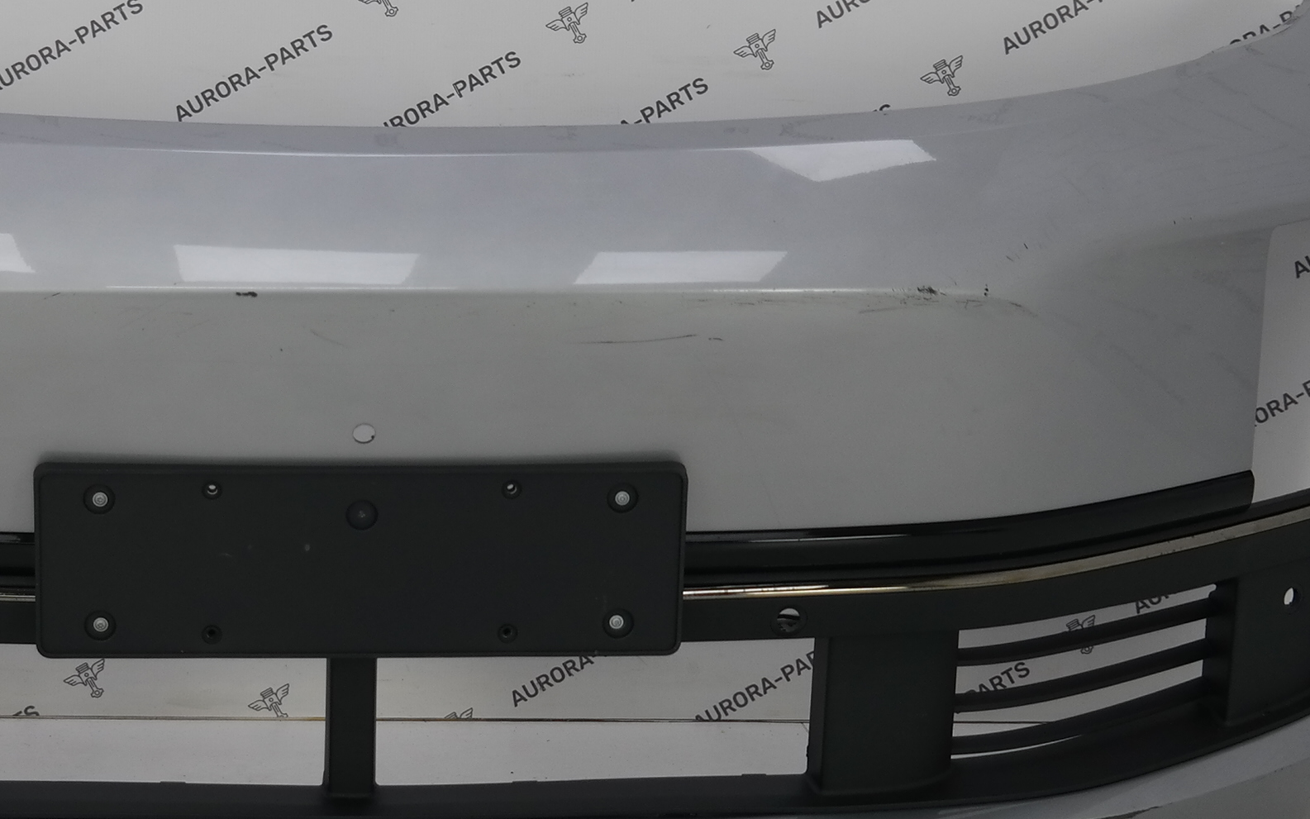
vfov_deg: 17.4
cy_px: 327
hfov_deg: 27.1
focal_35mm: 75
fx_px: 2678
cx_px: 317
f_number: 3.5
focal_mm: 20
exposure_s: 1/80
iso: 160
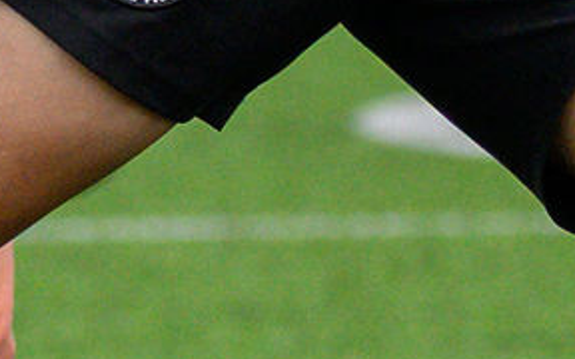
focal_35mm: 2942
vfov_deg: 0.4
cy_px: -970
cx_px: 11
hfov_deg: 0.7
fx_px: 46103
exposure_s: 1/1600
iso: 560
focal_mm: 175
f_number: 4.8
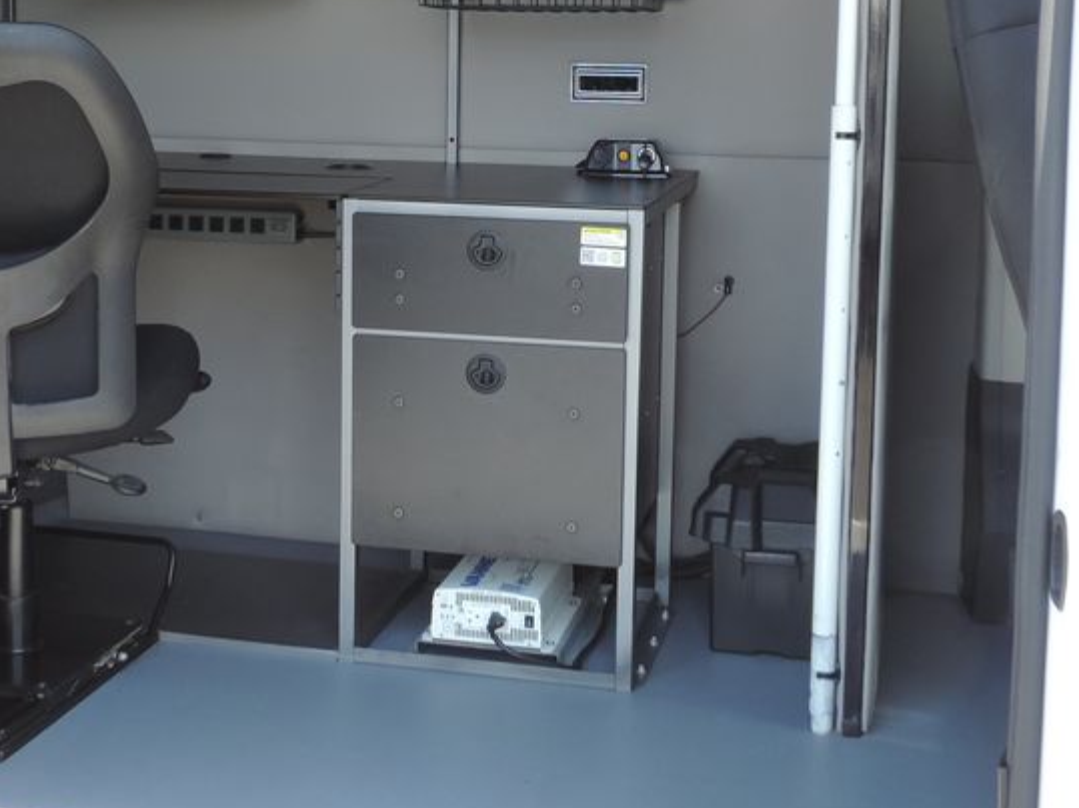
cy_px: 214
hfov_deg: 33.7
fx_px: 1776
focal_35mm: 57
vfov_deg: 25.4
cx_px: 428
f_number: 3
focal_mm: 4.3
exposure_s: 1/100
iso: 80
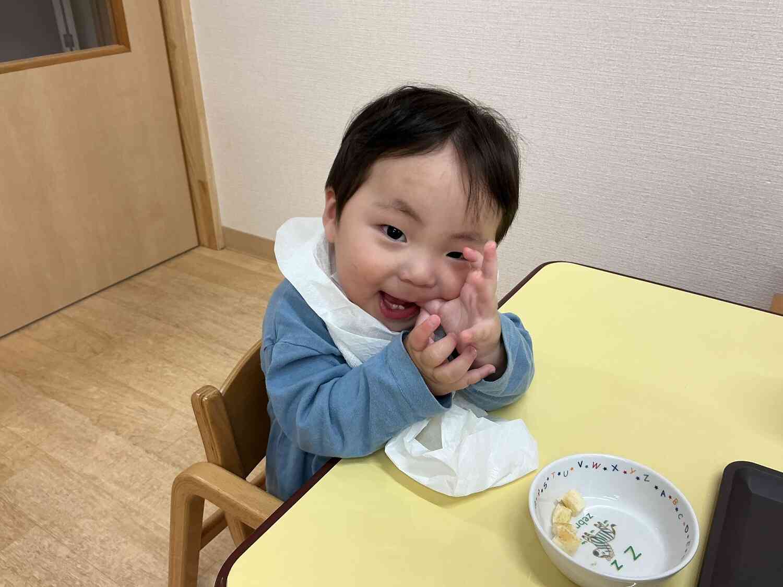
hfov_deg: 61.7
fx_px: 656
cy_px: 294
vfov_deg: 48.2
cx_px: 392
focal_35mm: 29
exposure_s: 1/60
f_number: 1.8
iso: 40
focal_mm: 3
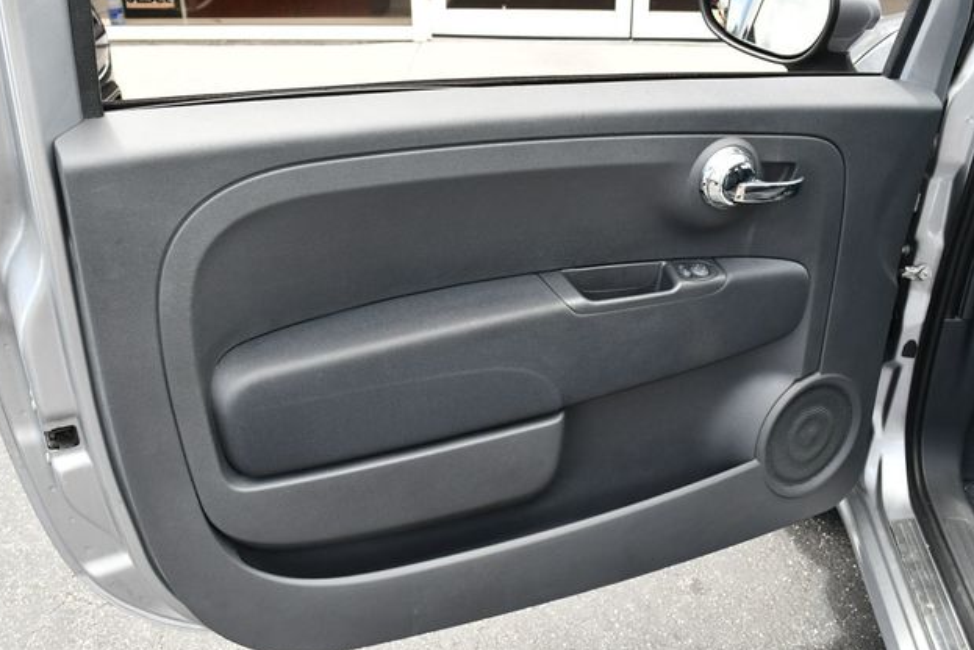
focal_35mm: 37
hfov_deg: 51.9
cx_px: 477
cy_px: 328
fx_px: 1001
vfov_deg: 36.0
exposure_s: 1/250
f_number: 5.6
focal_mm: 18
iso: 400
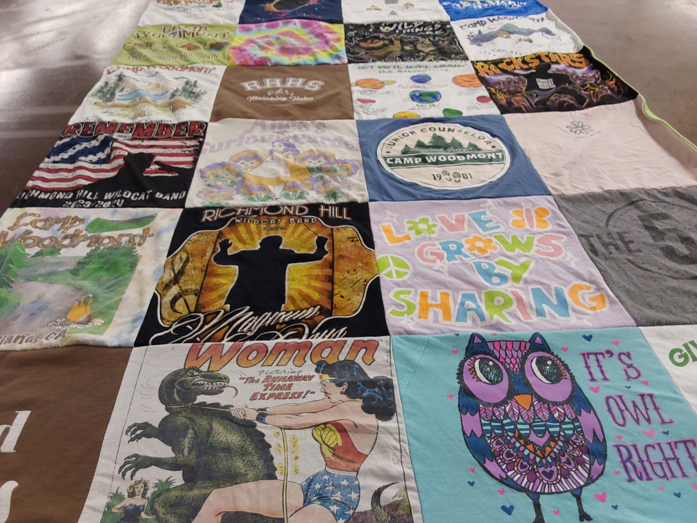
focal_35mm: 28
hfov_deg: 63.4
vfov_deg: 49.7
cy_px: 262
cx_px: 348
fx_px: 564
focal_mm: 2.91
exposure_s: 1/50
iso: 80
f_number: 1.9
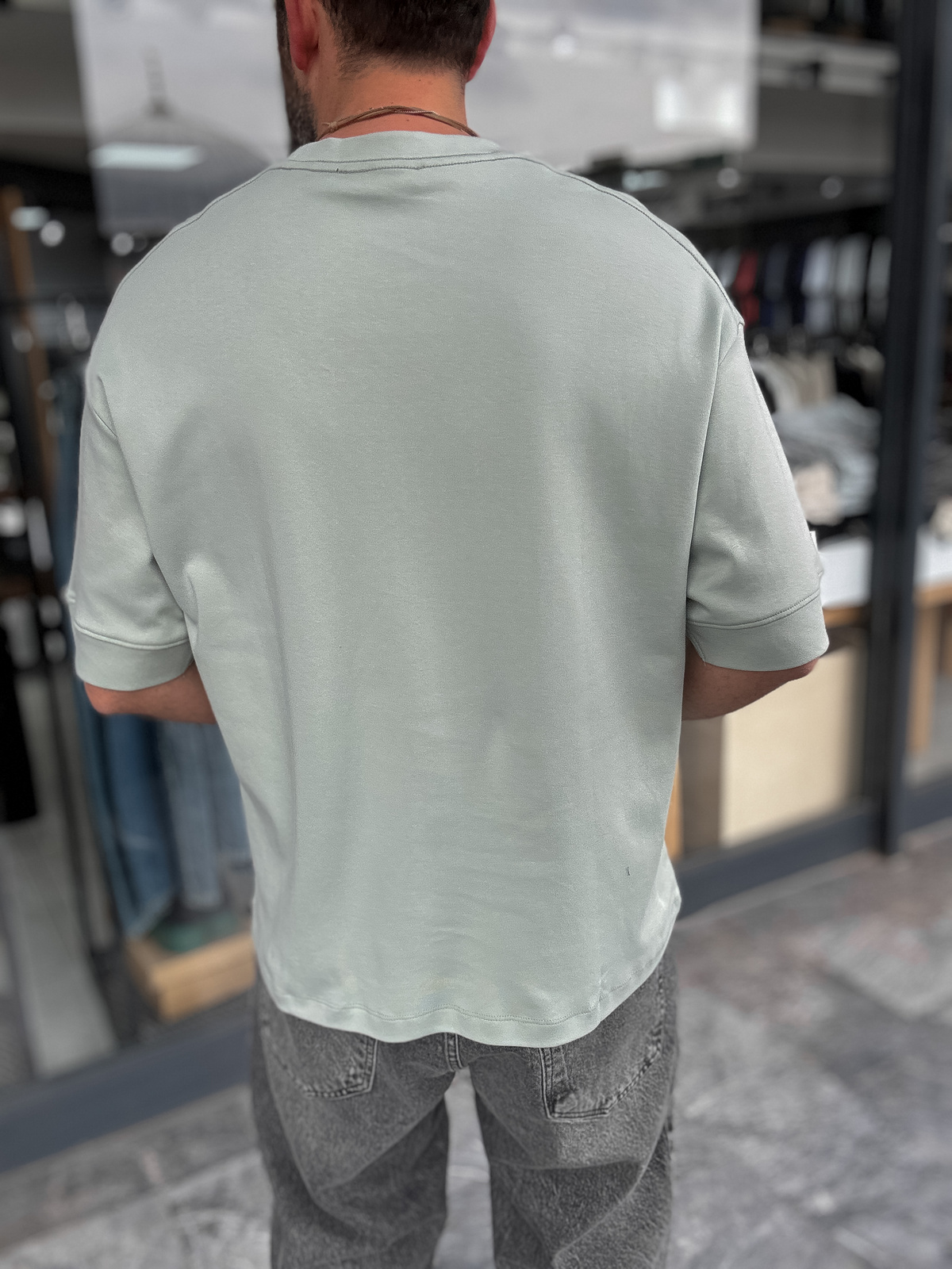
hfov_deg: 46.8
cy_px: 634
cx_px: 476
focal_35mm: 30
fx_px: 1100
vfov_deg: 60.0
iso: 25
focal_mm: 2.69
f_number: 1.9
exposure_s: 1/200
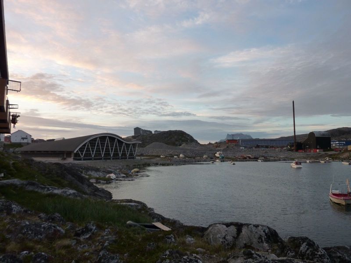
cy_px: 132
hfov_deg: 69.4
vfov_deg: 54.9
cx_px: 176
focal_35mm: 25
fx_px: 253
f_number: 3.3
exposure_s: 1/80
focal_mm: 4.1
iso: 125
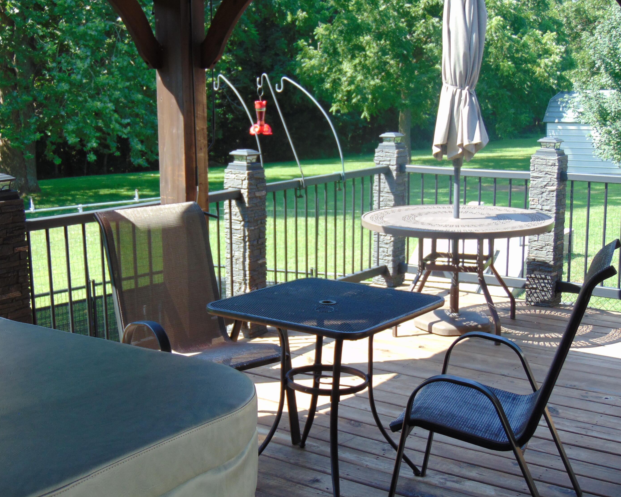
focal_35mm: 53
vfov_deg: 28.6
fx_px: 974
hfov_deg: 35.4
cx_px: 296
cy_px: 249
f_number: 3.5
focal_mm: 9
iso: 80
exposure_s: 1/160
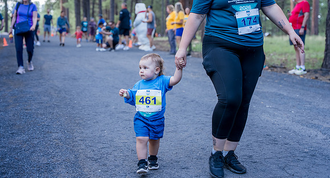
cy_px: 68
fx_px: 494
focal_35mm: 57
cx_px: 165
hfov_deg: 36.9
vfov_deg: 20.4
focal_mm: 53.9
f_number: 3.2
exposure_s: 1/200
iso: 400
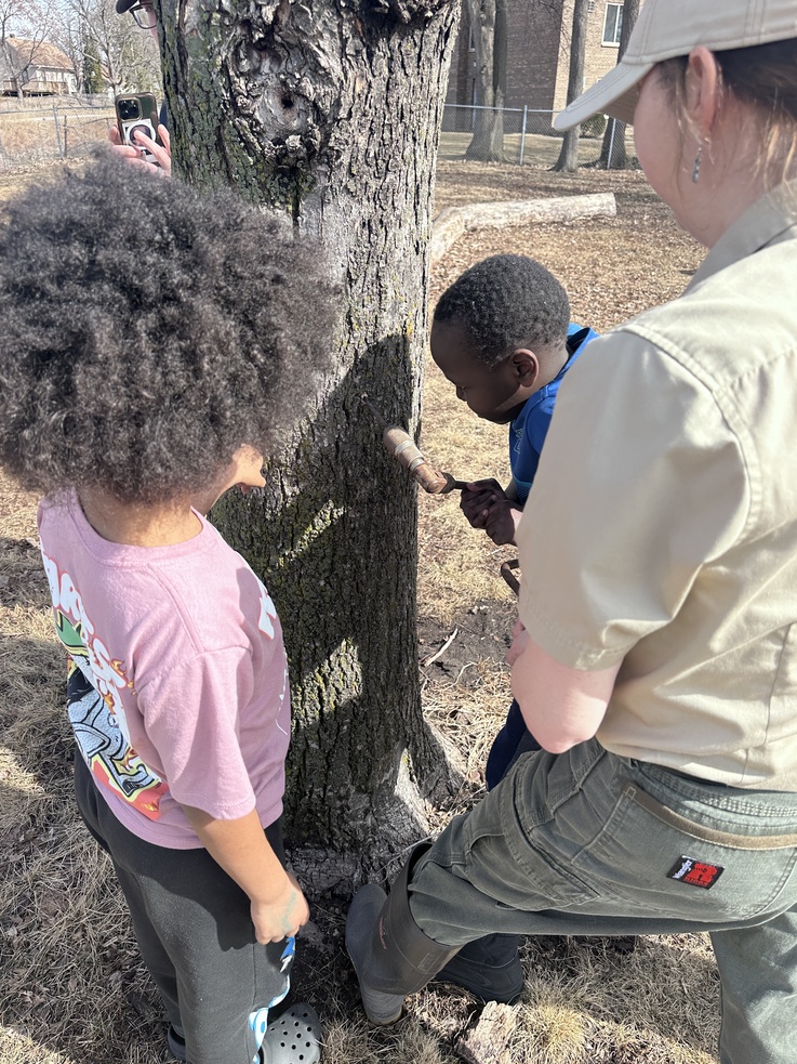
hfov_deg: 54.9
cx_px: 390
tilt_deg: -31.7
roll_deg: -0.6
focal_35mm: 25
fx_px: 768
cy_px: 539
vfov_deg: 69.4
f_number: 1.78
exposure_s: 1/1495
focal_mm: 6.86
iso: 80
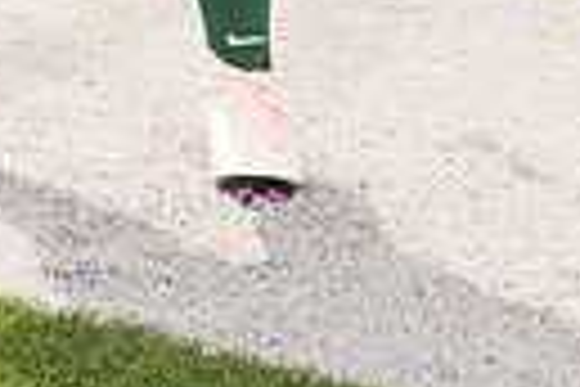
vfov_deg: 6.8
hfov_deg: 10.8
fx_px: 3045
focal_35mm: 189
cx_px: 99
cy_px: -598
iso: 125
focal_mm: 54
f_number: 9
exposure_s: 1/200
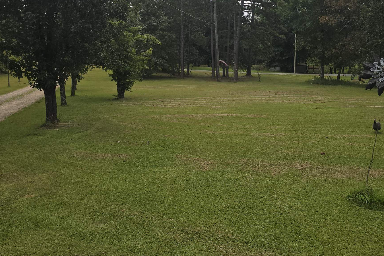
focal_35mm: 32
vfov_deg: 41.0
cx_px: 192
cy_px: 109
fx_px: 341
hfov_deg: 58.7
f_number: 1.7
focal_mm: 6.3
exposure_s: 1/986
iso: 12
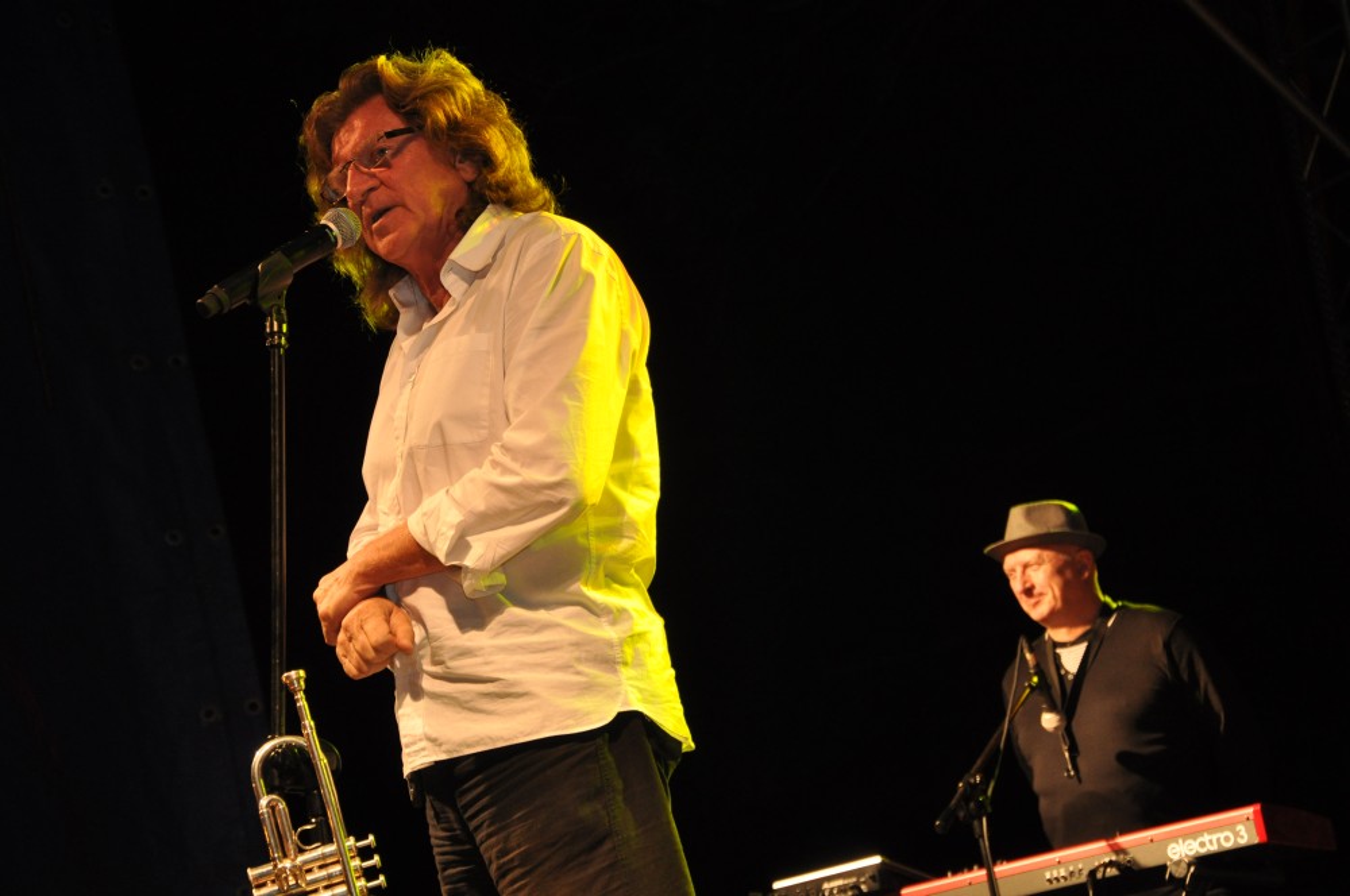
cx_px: 675
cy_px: 448
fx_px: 3932
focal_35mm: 105
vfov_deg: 13.0
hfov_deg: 19.5
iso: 800
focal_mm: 70
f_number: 5.3
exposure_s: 1/60
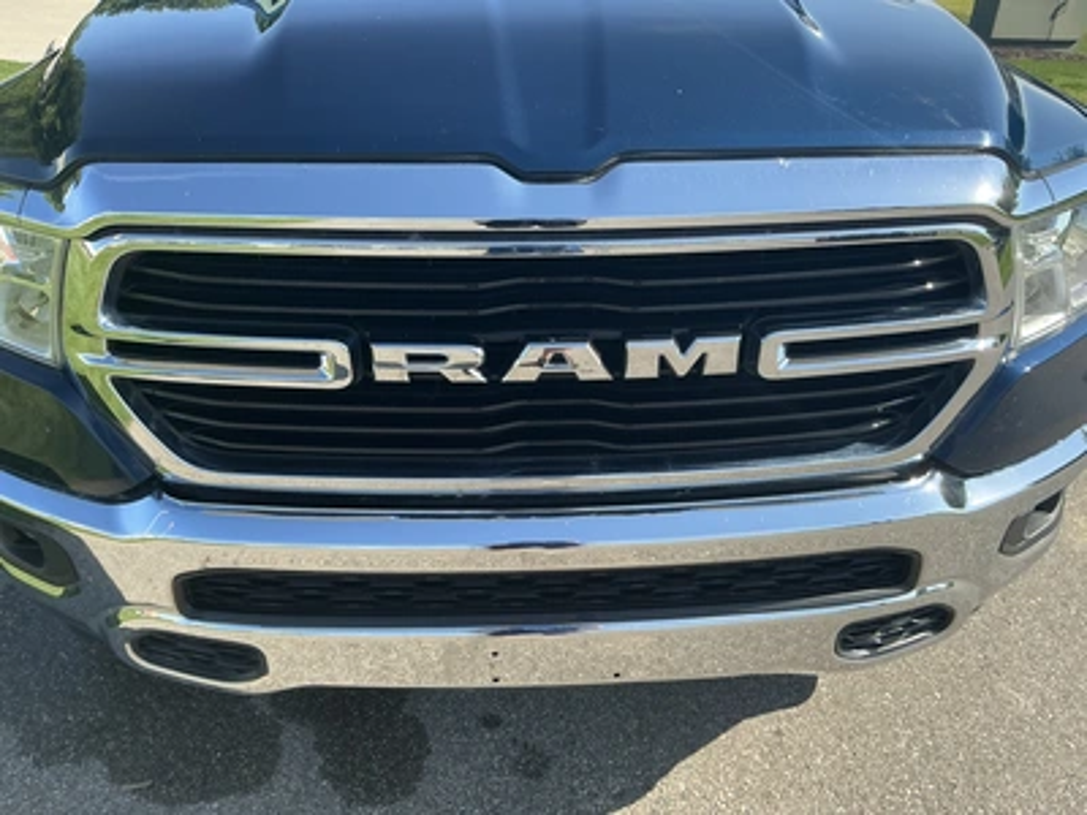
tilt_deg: -27.6
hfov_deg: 63.4
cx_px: 544
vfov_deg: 49.7
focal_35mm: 28
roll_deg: -3.2
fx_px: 879
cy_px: 408
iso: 25
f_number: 1.8
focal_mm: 3
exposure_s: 1/635
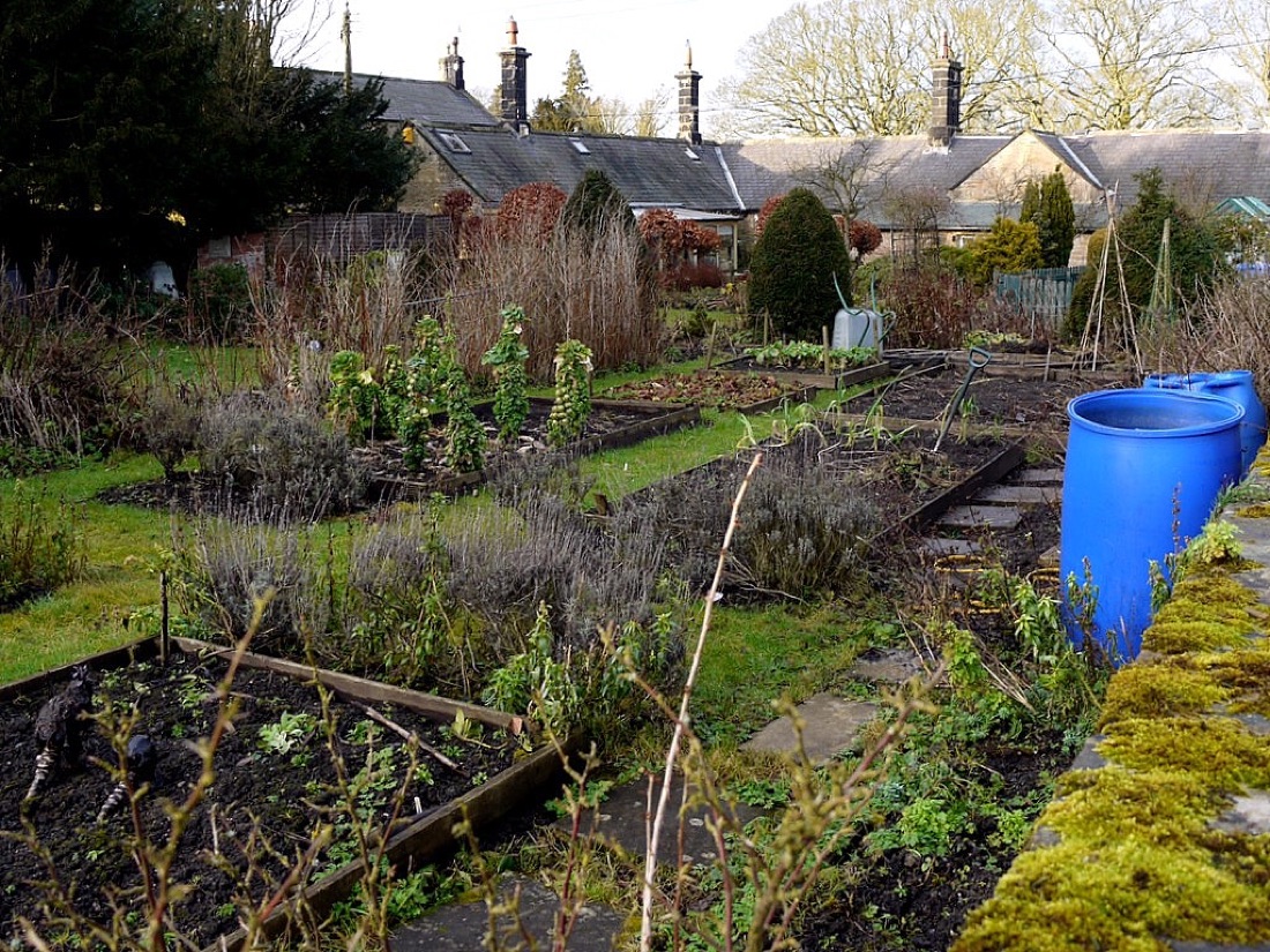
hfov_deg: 63.4
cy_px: 476
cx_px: 635
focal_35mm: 28
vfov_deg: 49.7
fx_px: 1027
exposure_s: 1/160
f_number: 4.5
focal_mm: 14
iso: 100
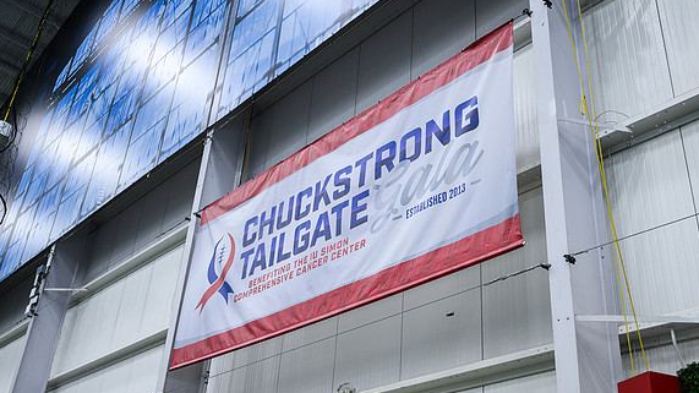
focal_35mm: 39
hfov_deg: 51.6
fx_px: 723
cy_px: 214
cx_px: 360
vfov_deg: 30.4
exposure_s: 1/200
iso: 1000
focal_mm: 34.5
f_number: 2.8
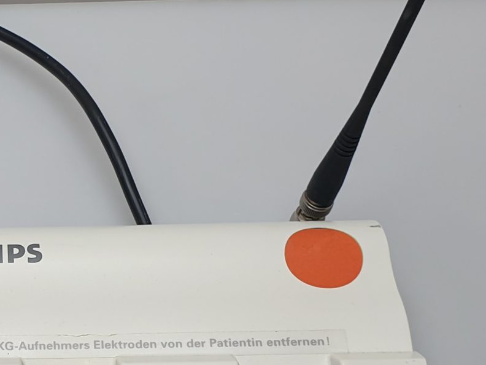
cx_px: 5
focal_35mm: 84
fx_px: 1179
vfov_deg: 17.3
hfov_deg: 22.4
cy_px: 338
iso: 64
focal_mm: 4.3
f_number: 2.4
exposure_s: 1/100
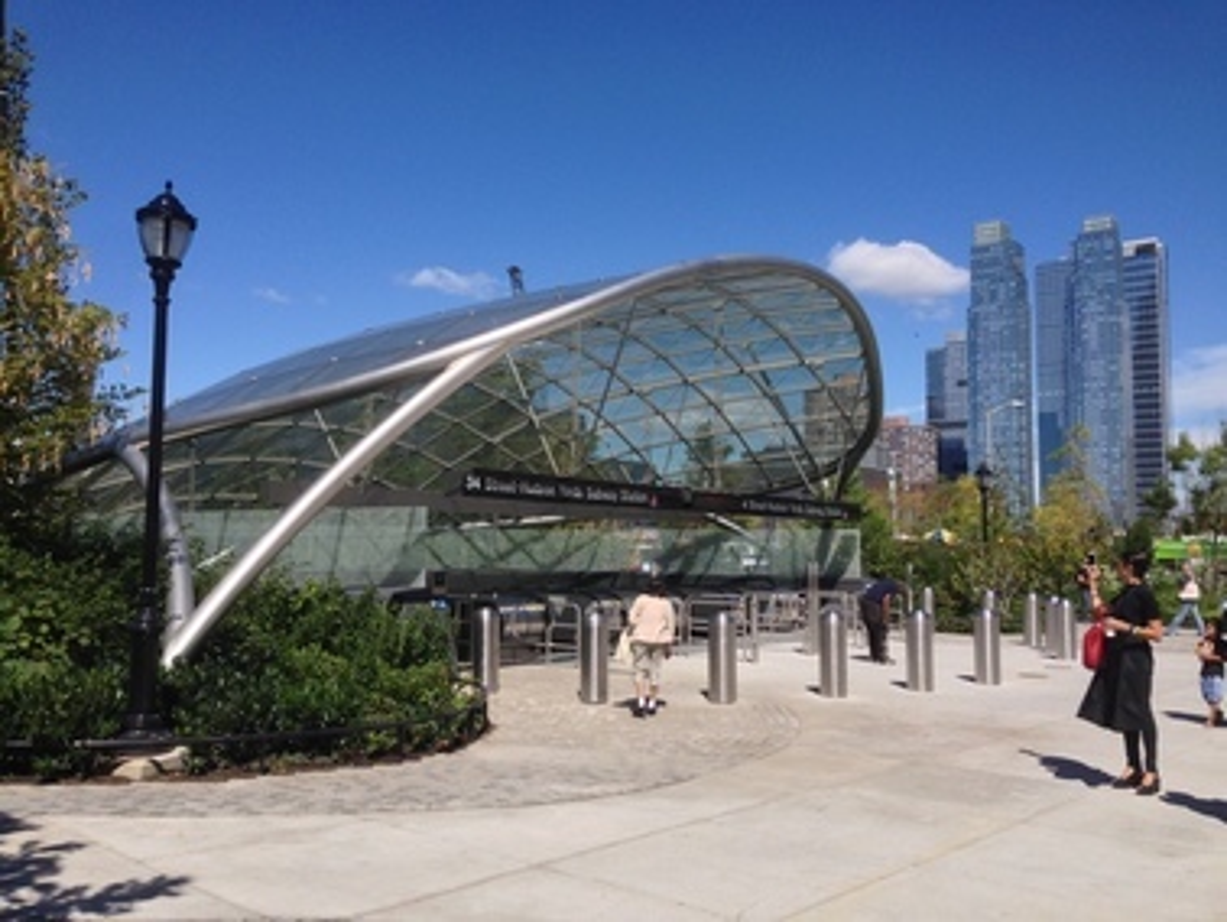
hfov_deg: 55.3
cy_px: 461
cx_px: 614
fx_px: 1170
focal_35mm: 33
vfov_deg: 43.0
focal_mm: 4.12
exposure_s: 1/2169
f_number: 2.4
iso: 50
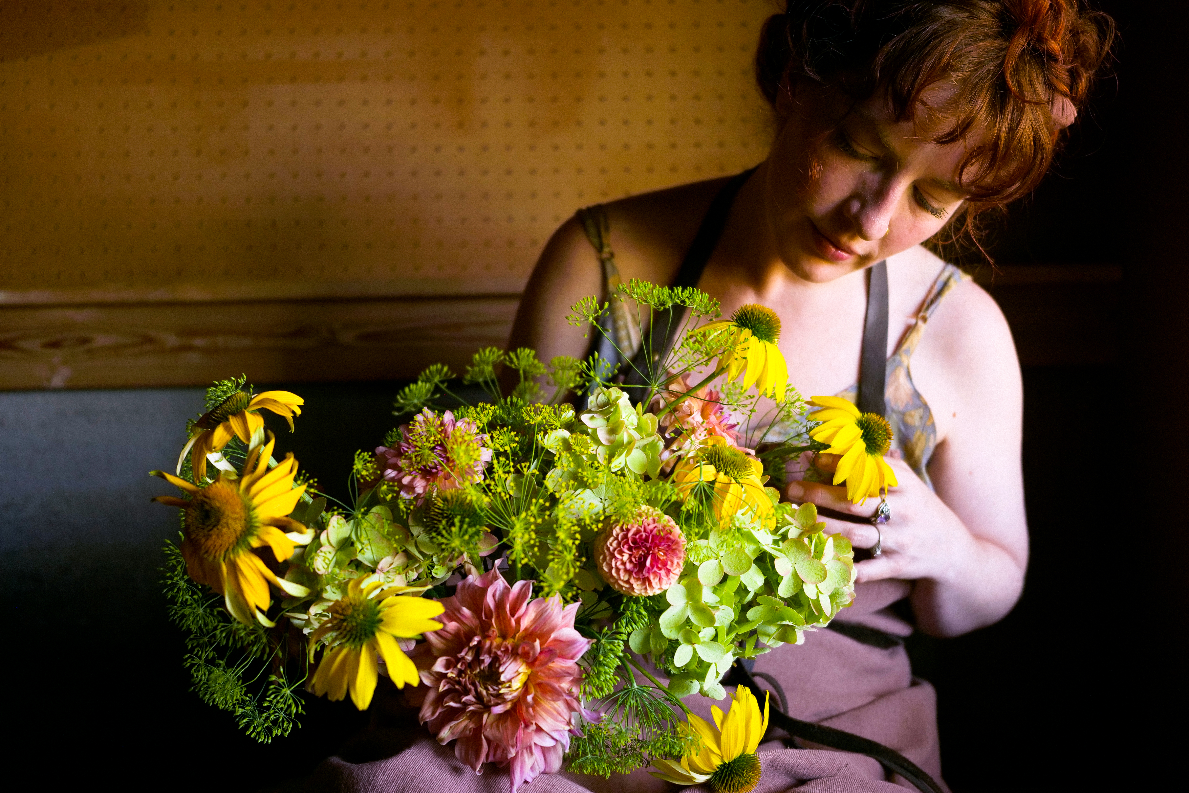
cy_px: 396
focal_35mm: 45
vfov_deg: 29.9
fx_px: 1486
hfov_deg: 43.6
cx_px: 594
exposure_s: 1/100
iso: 640
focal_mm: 45
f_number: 2.8
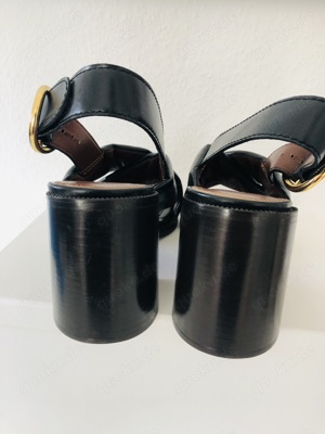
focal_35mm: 28
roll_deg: -3.3
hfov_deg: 49.7
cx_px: 162
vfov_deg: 63.4
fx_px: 351
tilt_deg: -23.0
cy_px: 217
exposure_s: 1/24
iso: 40
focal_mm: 3.99
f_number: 1.8
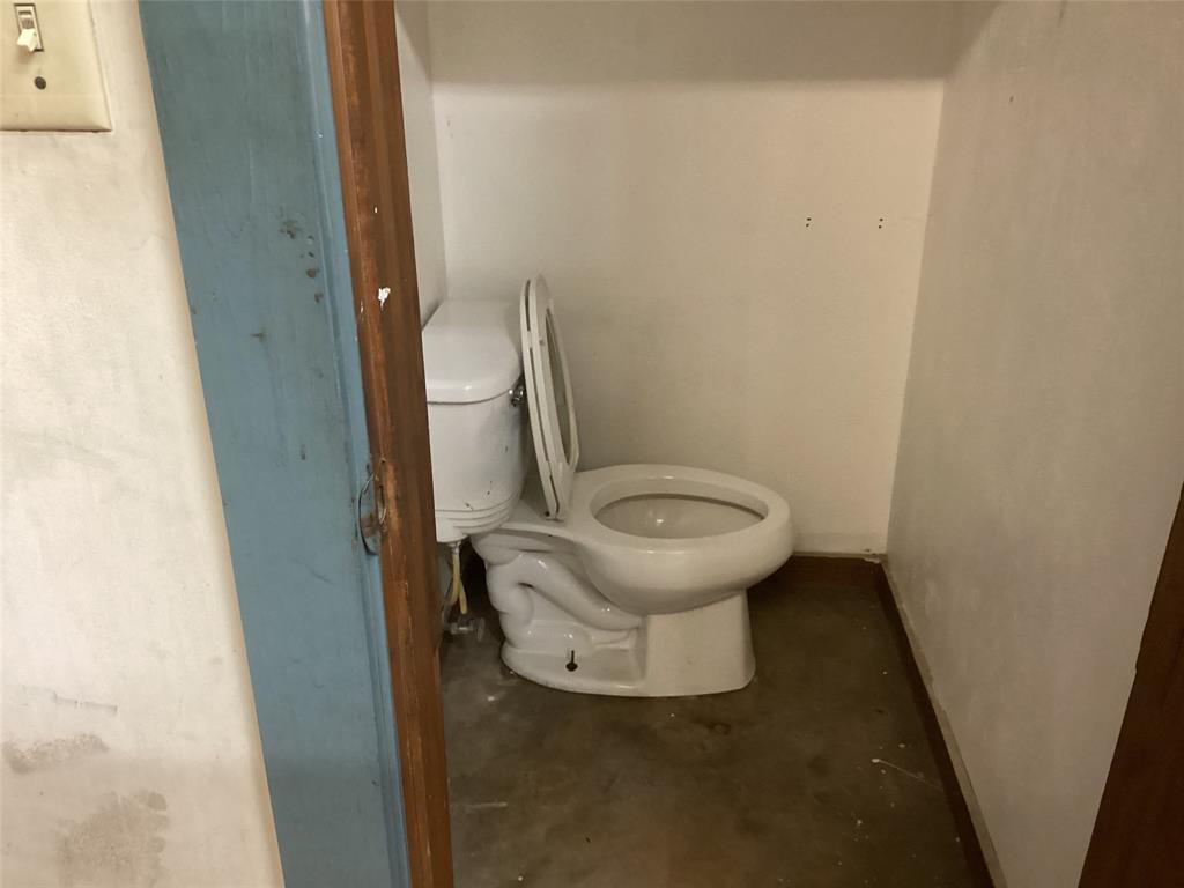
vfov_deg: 45.4
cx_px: 592
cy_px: 444
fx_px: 1060
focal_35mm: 31
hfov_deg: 58.4
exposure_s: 1/30
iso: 400
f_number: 2.4
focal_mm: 3.3
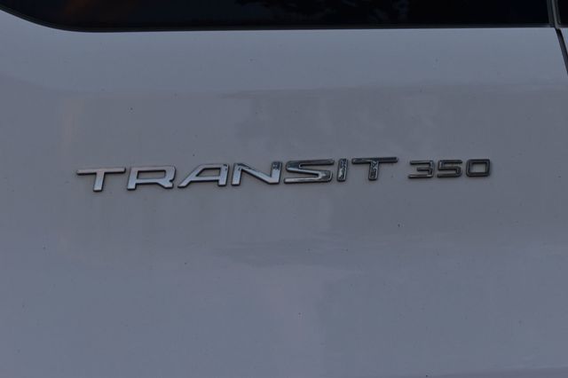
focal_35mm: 69
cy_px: 189
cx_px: 284
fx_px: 1088
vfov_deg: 19.7
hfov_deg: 29.3
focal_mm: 46
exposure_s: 1/125
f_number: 9
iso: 400
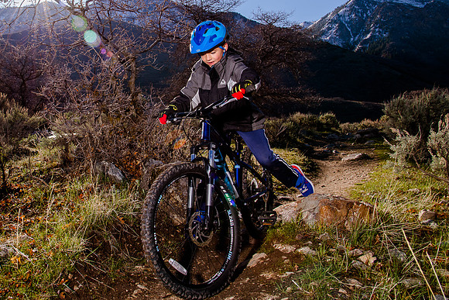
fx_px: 427
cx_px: 129
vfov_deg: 38.0
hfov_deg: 53.6
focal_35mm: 34
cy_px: 87
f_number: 11
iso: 250
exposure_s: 1/200
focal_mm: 24
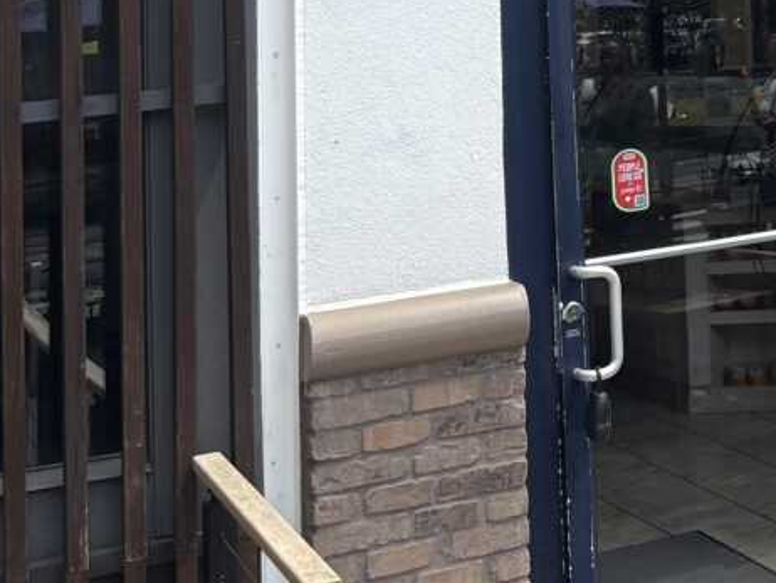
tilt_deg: +6.8
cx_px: 1221
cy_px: -291
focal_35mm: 90
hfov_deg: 18.7
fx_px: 2019
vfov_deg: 15.2
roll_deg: +3.9
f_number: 1.6
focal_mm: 5.96
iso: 50
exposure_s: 1/1616
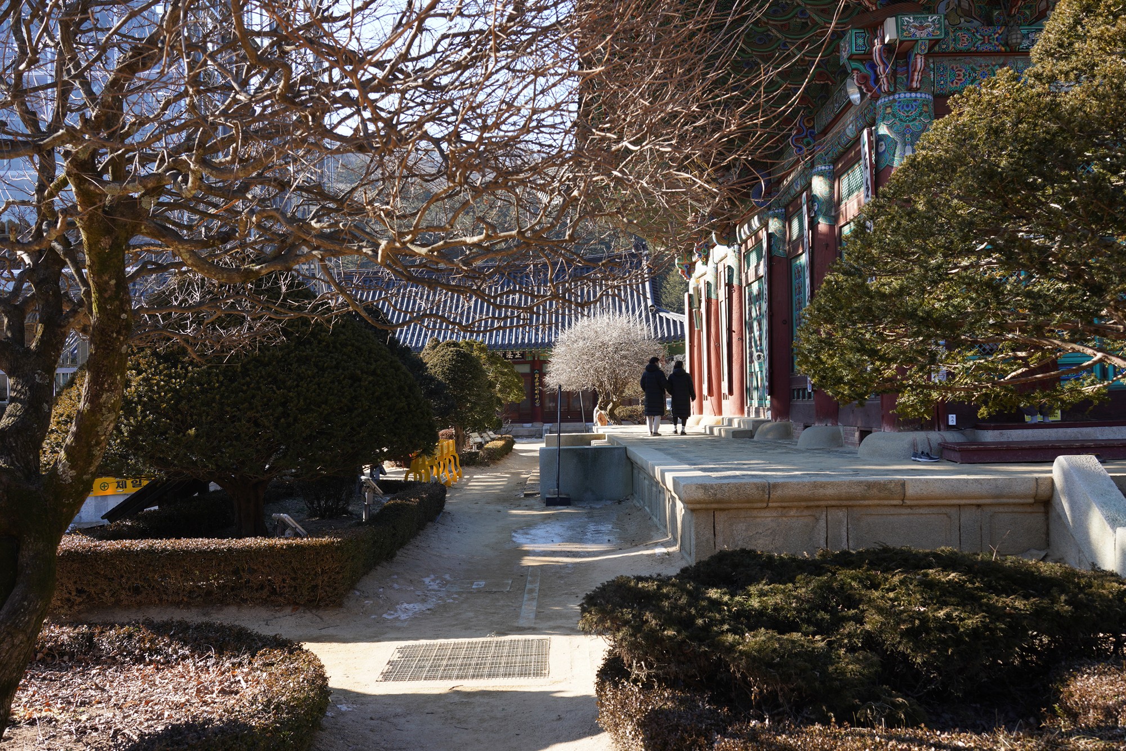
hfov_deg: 53.1
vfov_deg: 36.9
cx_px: 563
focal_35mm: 36
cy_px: 376
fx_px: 1126
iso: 200
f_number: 8
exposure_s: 1/100
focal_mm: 36
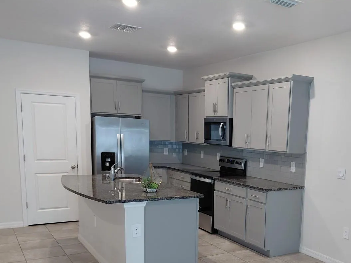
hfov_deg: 47.7
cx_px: 250
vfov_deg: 36.8
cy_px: 198
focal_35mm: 38
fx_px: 385
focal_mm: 4.69
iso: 160
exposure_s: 1/60
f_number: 1.8
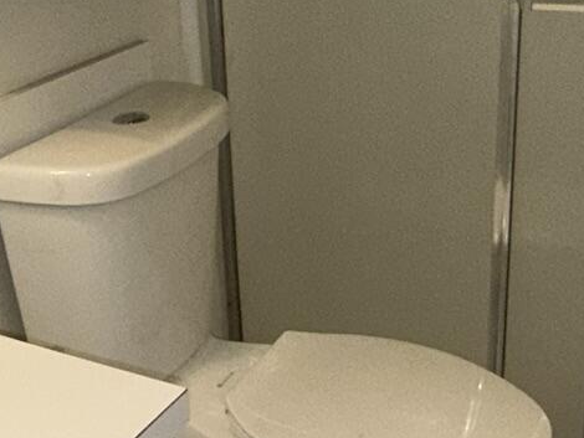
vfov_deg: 24.0
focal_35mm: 61
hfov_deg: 31.6
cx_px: 229
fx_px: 1030
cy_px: 191
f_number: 2.2
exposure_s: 1/120
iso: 125
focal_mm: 2.22
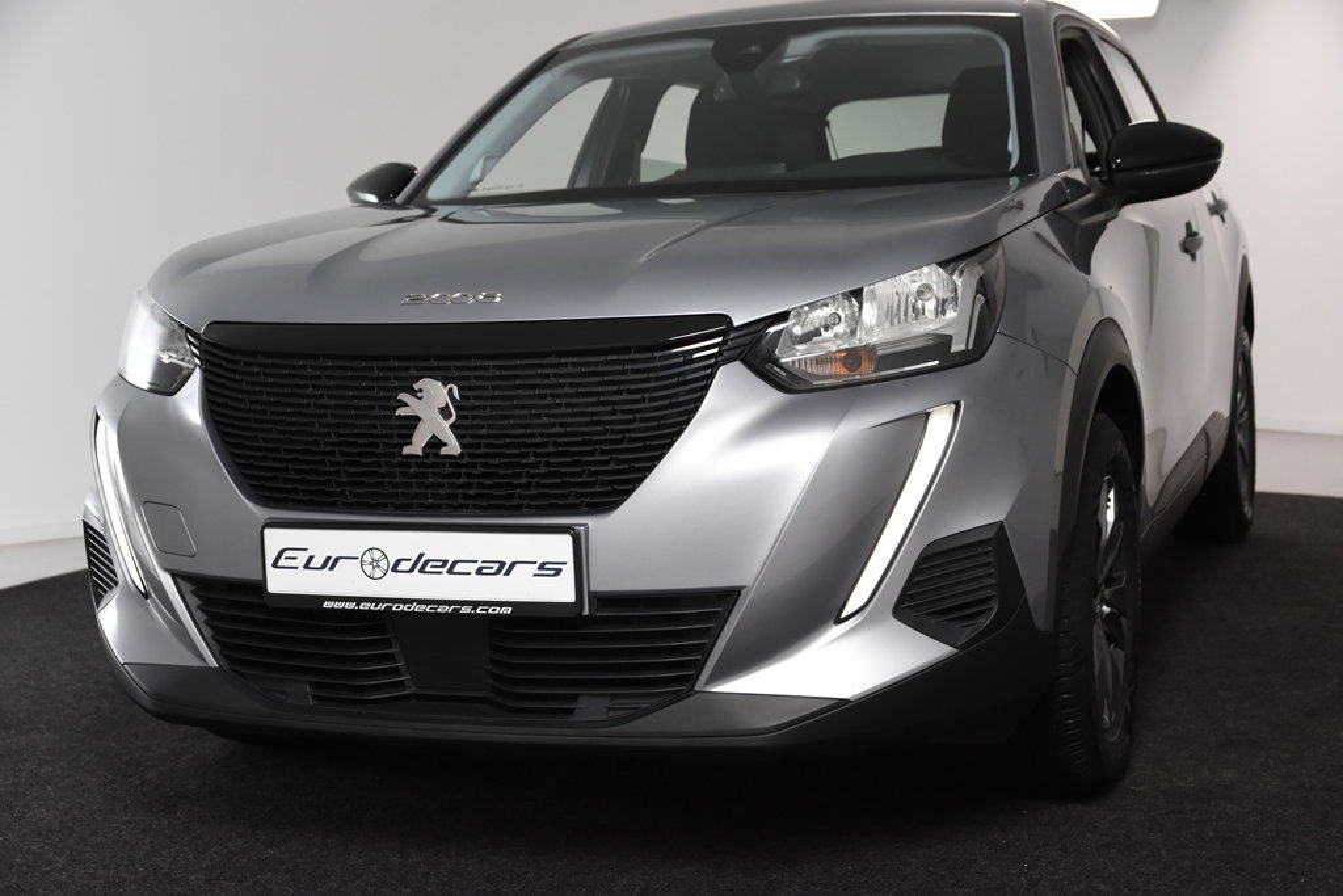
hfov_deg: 38.9
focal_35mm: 51
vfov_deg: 26.5
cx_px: 672
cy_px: 448
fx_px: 1903
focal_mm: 34
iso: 1600
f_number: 5.6
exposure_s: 1/125
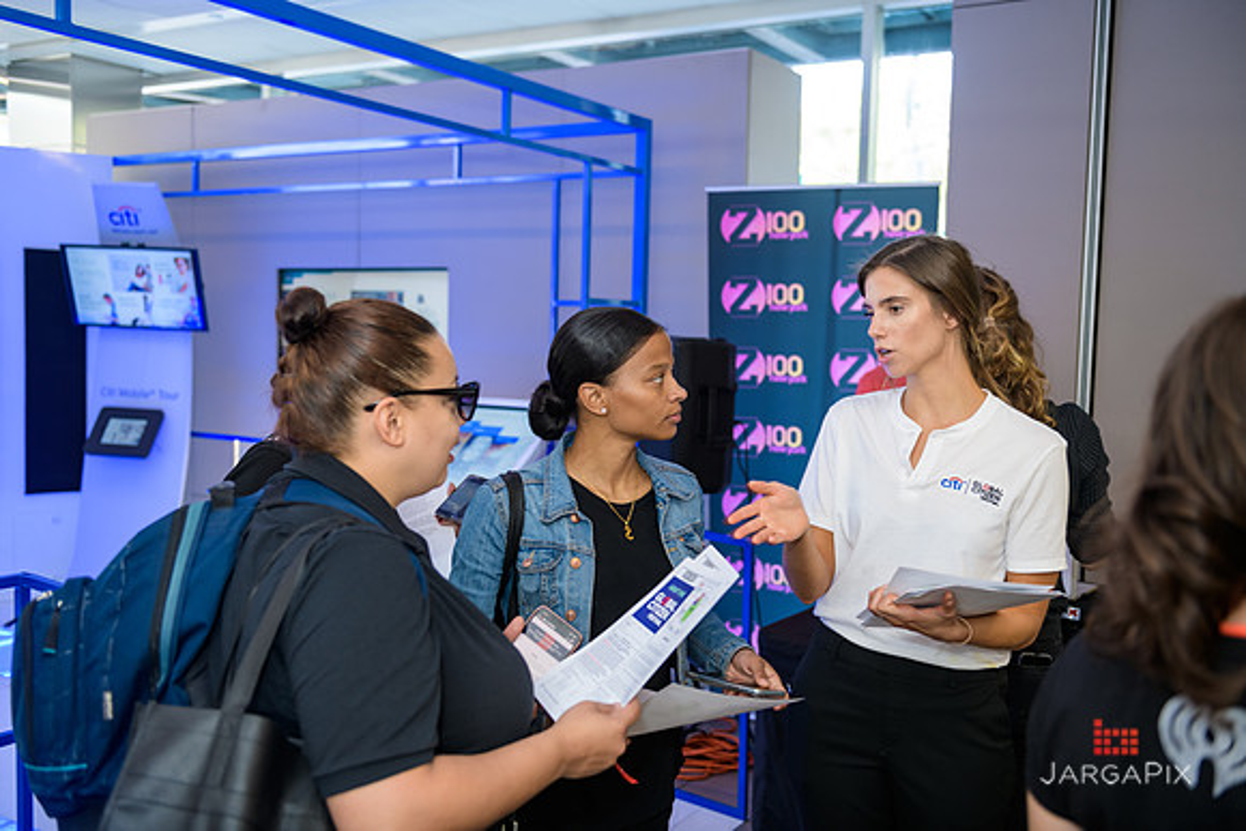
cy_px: 416
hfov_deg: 53.1
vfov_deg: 36.9
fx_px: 1246
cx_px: 623
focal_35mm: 36
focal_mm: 36
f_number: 3.2
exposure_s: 1/125
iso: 400
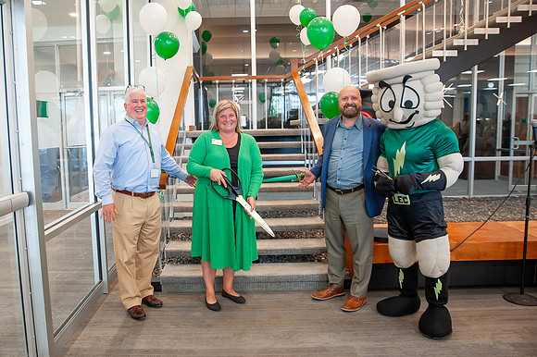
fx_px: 425
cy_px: 173
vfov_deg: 45.6
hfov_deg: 64.2
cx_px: 223
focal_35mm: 28
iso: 1250
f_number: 3.2
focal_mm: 24
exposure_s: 1/160
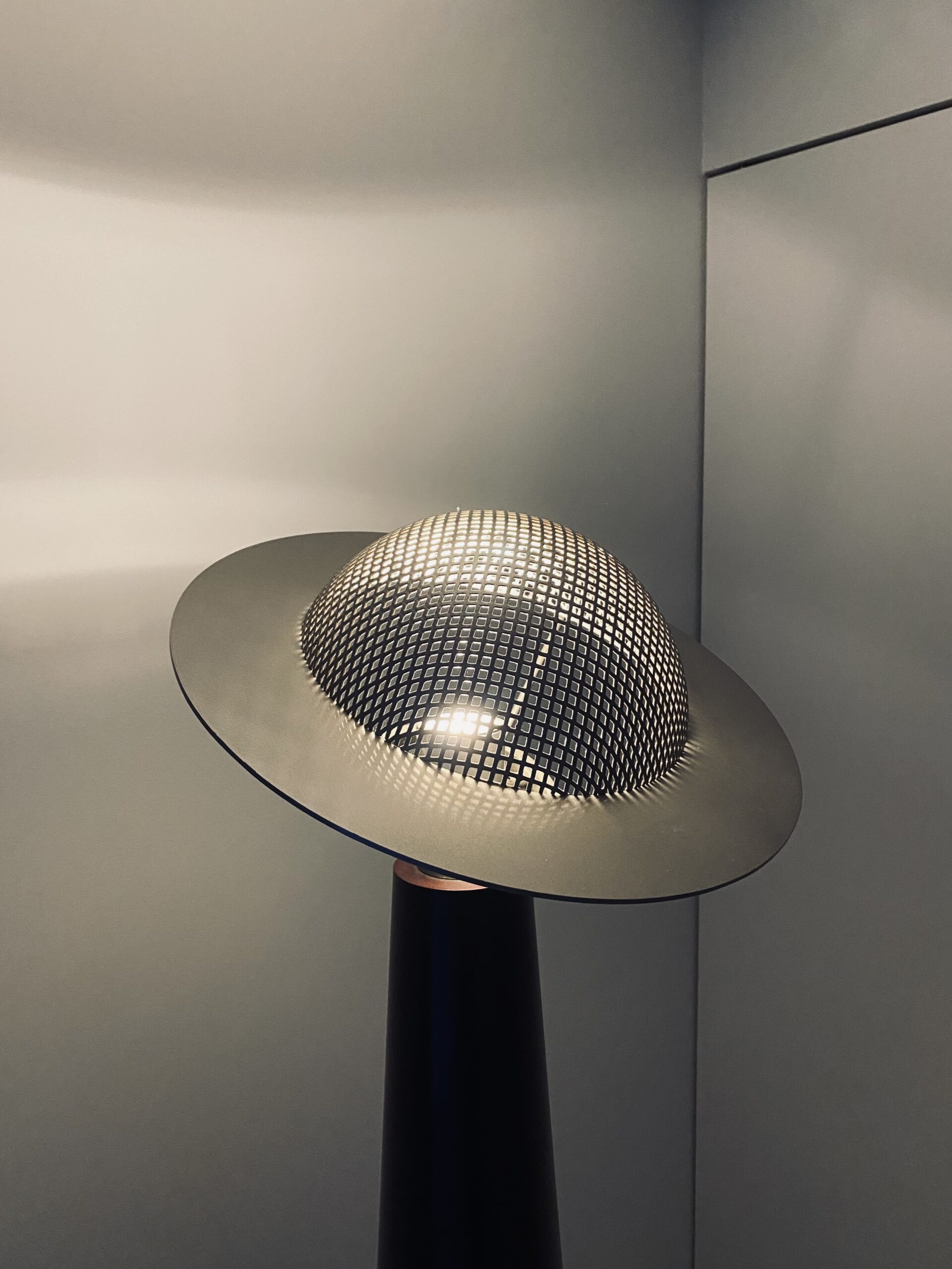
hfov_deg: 53.1
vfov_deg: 67.3
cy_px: 634
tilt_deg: -7.1
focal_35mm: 26
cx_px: 476
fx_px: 953
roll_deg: +1.1
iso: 400
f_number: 1.8
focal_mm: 4.25
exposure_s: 1/33
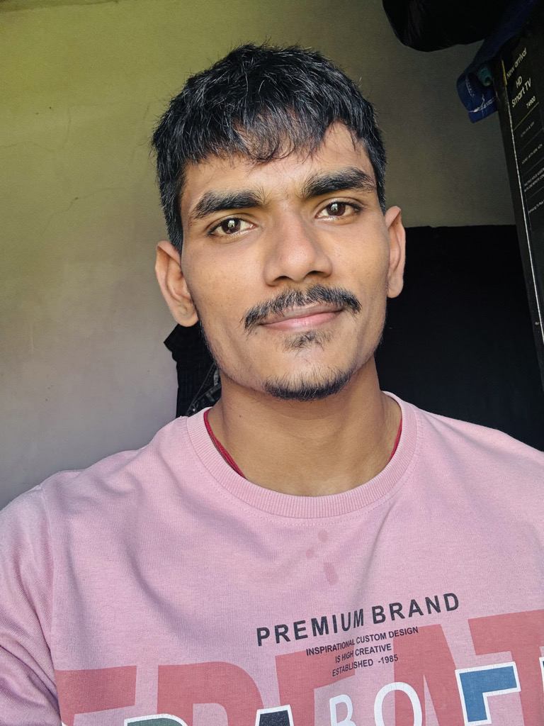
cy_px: 363
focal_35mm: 30
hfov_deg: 46.8
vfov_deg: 60.0
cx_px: 272
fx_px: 629
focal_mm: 2.69
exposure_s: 1/61
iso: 80
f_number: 1.9
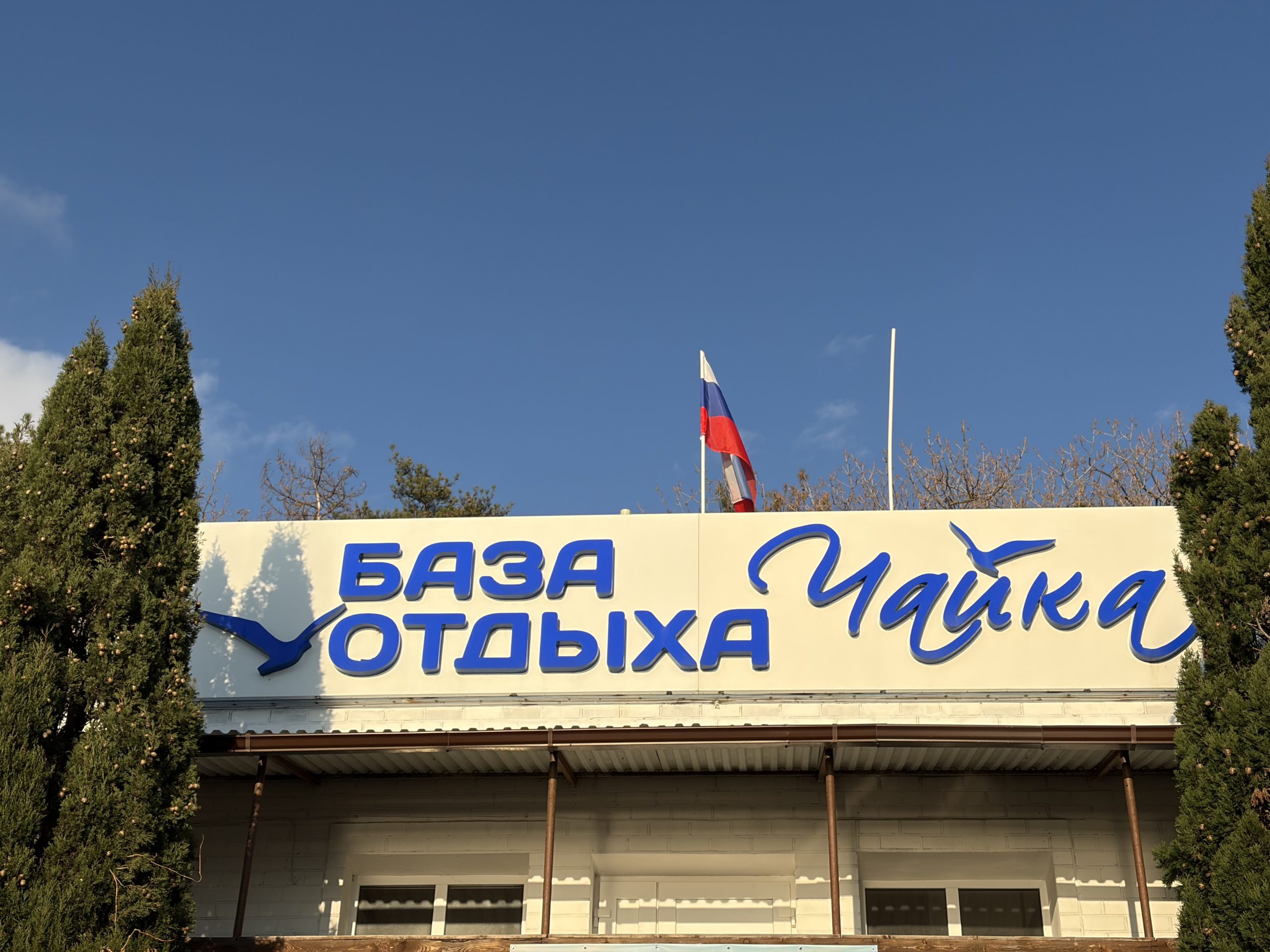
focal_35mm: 52
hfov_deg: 36.8
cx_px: 635
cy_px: 476
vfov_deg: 28.0
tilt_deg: +34.0
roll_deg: -1.0
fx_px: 1908
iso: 32
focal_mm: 5.96
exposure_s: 1/4065
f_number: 1.6
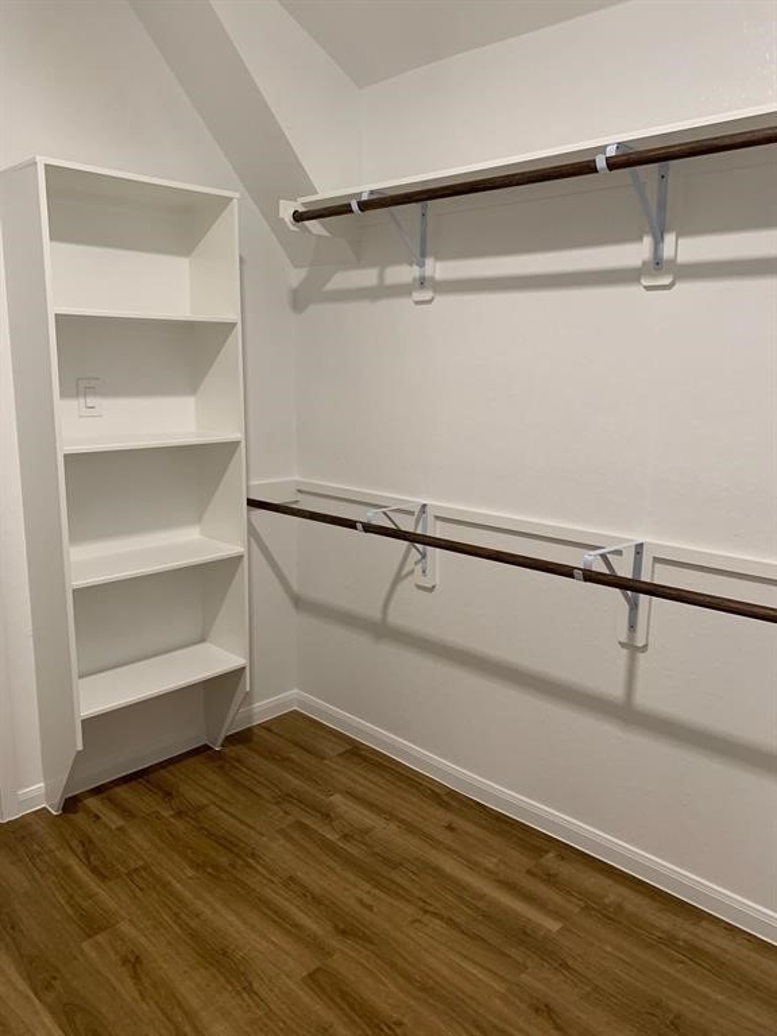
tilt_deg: -9.4
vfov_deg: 67.3
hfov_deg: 53.1
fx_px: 778
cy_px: 518
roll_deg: +0.1
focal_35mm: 26
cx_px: 388
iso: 160
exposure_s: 1/60
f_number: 1.8
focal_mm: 4.25
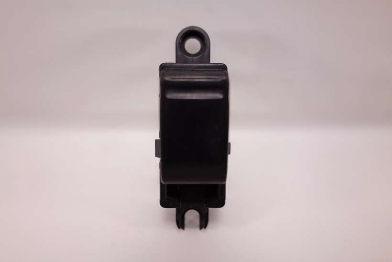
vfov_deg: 46.4
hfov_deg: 65.5
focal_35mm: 28
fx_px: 305
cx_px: 196
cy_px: 131
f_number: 2.5
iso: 125
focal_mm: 10.4
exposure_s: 1/100
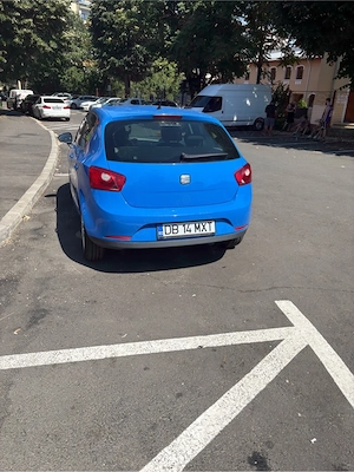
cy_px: 236
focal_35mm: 26
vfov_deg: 67.3
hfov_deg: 53.1
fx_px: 355
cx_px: 177
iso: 50
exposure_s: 1/2538
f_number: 1.6
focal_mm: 5.96
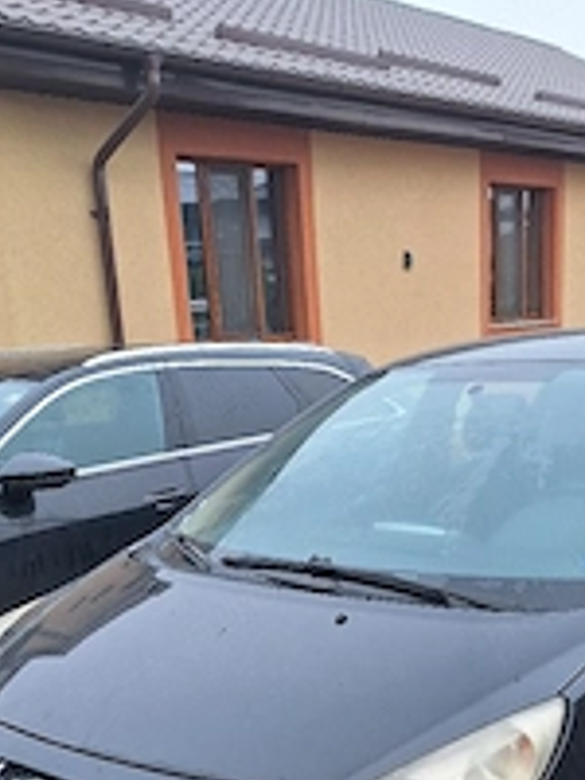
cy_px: 608
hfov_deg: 31.3
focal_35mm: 46
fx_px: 1037
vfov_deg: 39.8
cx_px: 382
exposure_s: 1/238
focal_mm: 5.54
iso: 40
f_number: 1.8
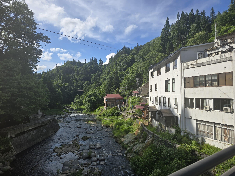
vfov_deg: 58.9
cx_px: 118
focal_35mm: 23
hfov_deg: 73.9
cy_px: 88
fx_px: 156
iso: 12
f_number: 1.7
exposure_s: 1/686
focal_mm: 6.3
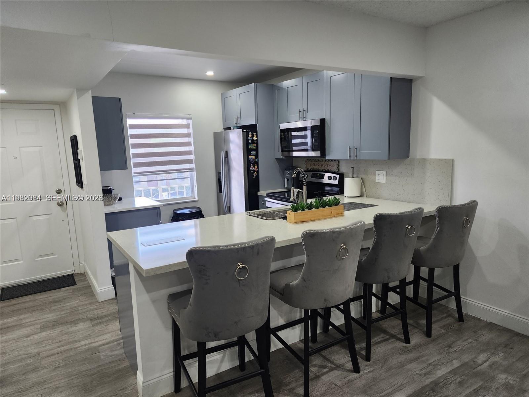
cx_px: 264
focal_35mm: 23
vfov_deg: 58.9
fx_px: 351
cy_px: 198
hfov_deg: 73.9
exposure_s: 1/120
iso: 160
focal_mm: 6.4
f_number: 1.8
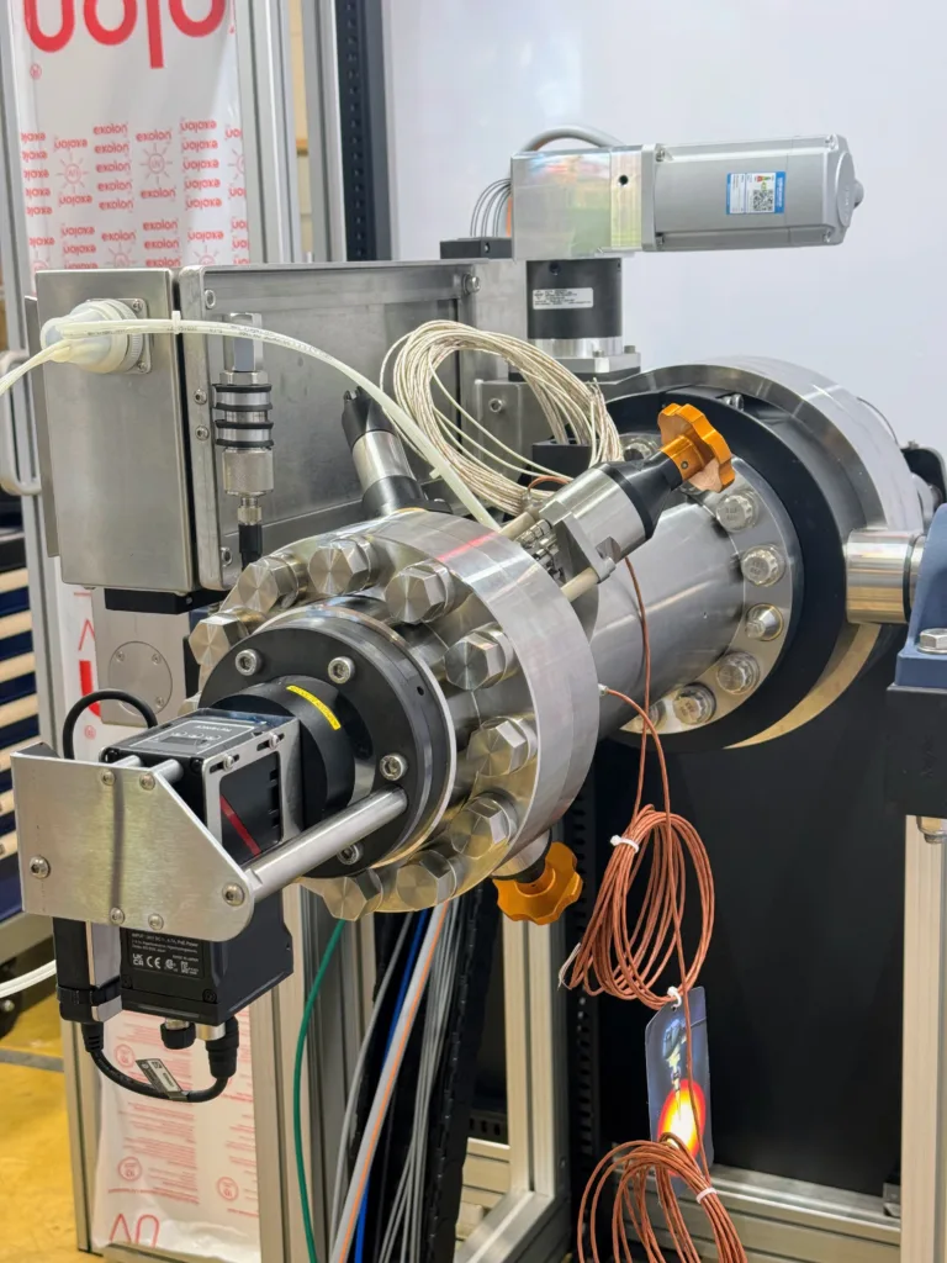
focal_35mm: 48
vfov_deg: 39.7
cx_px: 474
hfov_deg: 30.3
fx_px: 1751
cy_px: 632
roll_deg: +2.1
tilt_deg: -11.4
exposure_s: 1/50
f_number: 1.78
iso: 50
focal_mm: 6.76
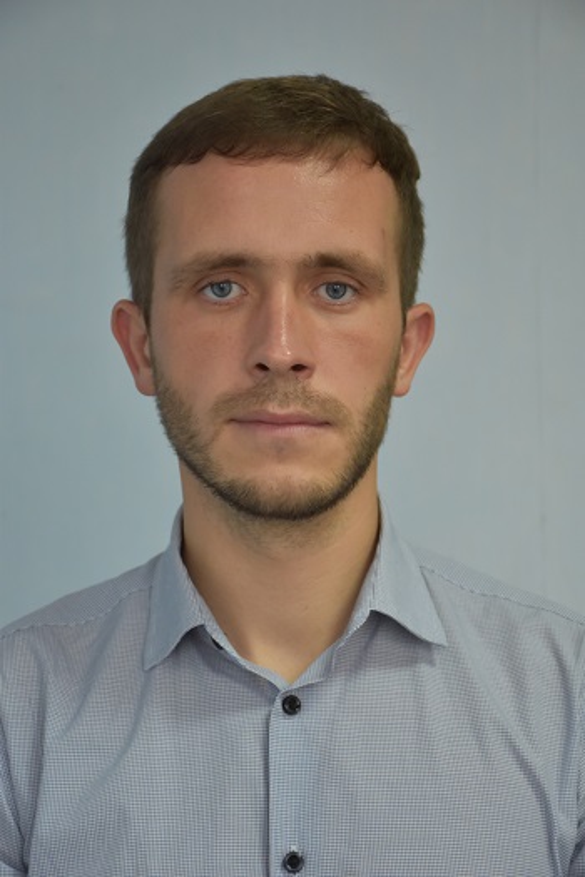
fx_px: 2194
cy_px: 438
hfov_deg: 15.2
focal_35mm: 90
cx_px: 292
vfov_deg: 22.6
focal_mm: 60
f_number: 5
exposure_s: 1/60
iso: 1000
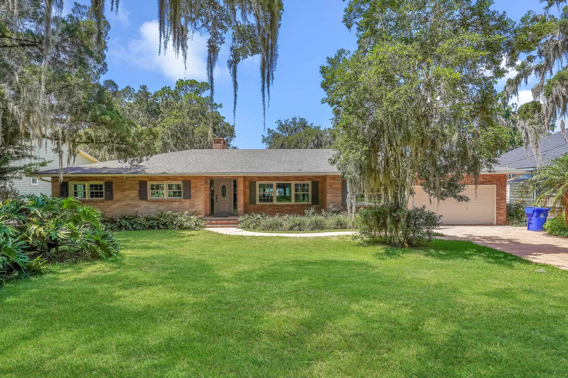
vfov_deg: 59.5
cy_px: 189
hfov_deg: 81.2
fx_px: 331
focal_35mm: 21
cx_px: 284
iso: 100
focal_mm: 21
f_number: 16
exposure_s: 1/30
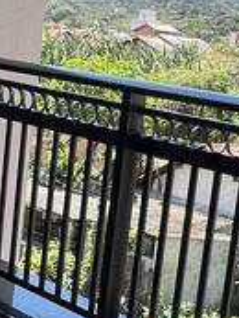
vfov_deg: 24.1
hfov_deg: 18.2
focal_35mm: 81
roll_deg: -5.4
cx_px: 81
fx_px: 745
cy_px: 191
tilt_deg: -10.7
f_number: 1.8
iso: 32
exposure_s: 1/431
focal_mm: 1.57
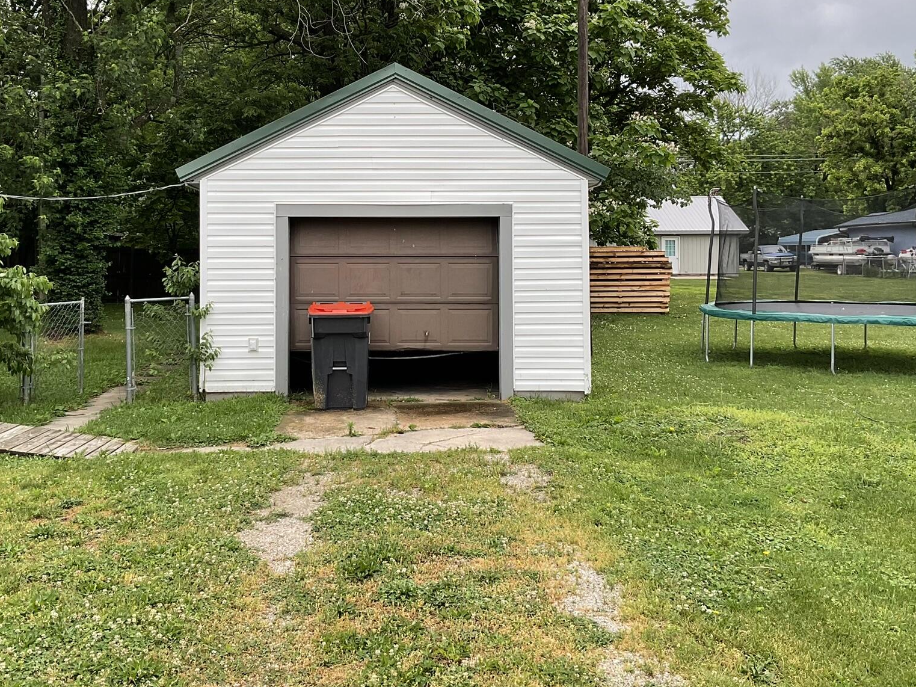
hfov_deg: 47.7
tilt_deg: +0.7
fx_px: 1032
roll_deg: -0.5
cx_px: 391
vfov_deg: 36.5
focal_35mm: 39
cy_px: 244
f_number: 1.8
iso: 16
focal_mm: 3
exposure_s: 1/289
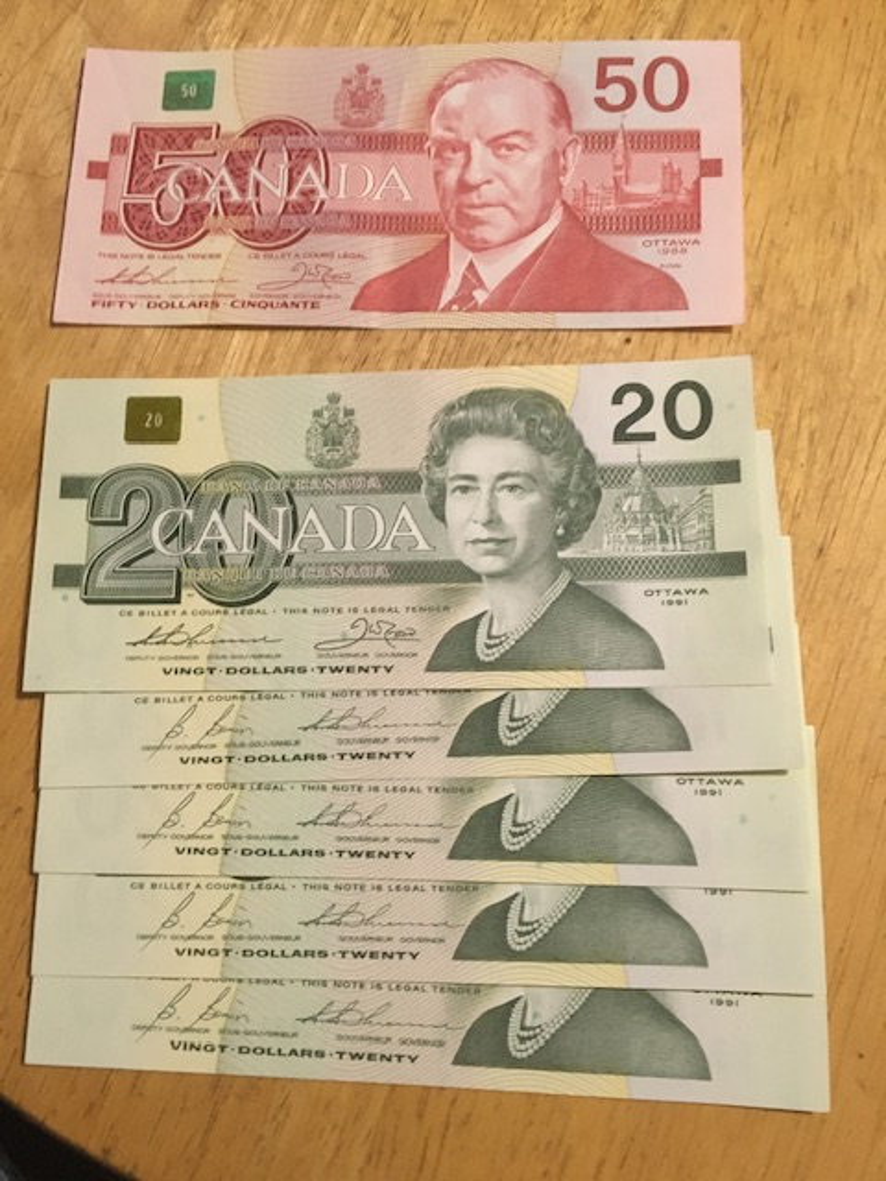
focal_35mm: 29
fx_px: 990
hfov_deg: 48.2
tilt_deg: -76.3
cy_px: 590
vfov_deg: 61.7
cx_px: 443
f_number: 2.2
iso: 400
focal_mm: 4.15
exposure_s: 1/15
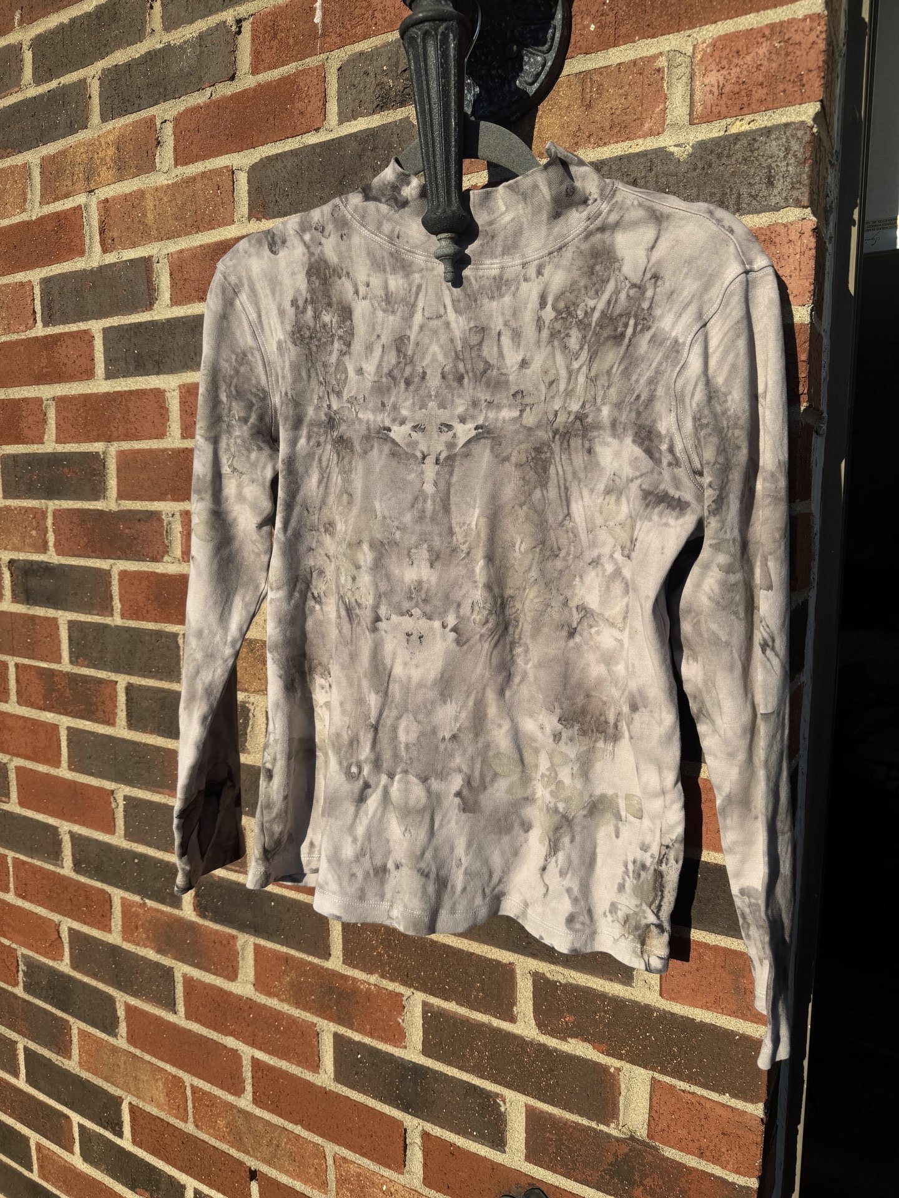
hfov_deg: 56.8
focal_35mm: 24
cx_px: 450
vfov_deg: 71.6
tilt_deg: -6.1
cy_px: 599
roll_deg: -0.9
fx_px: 831
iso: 80
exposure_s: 1/6410
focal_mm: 6.76
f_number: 1.78
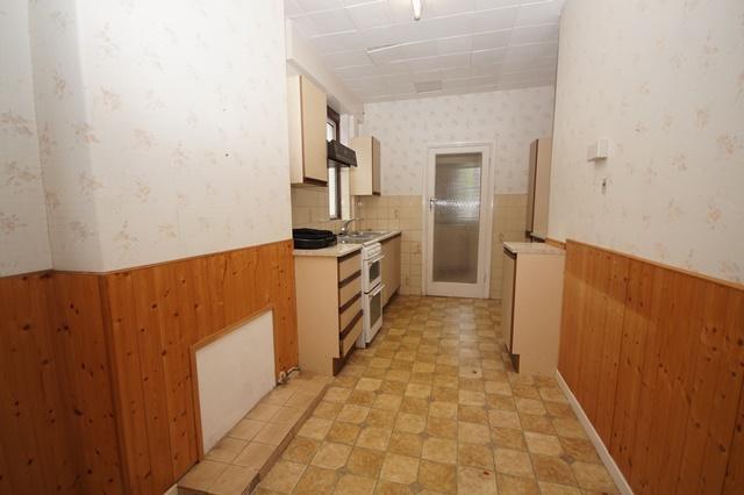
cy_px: 248
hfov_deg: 100.4
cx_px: 372
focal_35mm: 15
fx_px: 310
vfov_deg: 77.3
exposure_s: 1/60
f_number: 4
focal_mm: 10
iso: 400
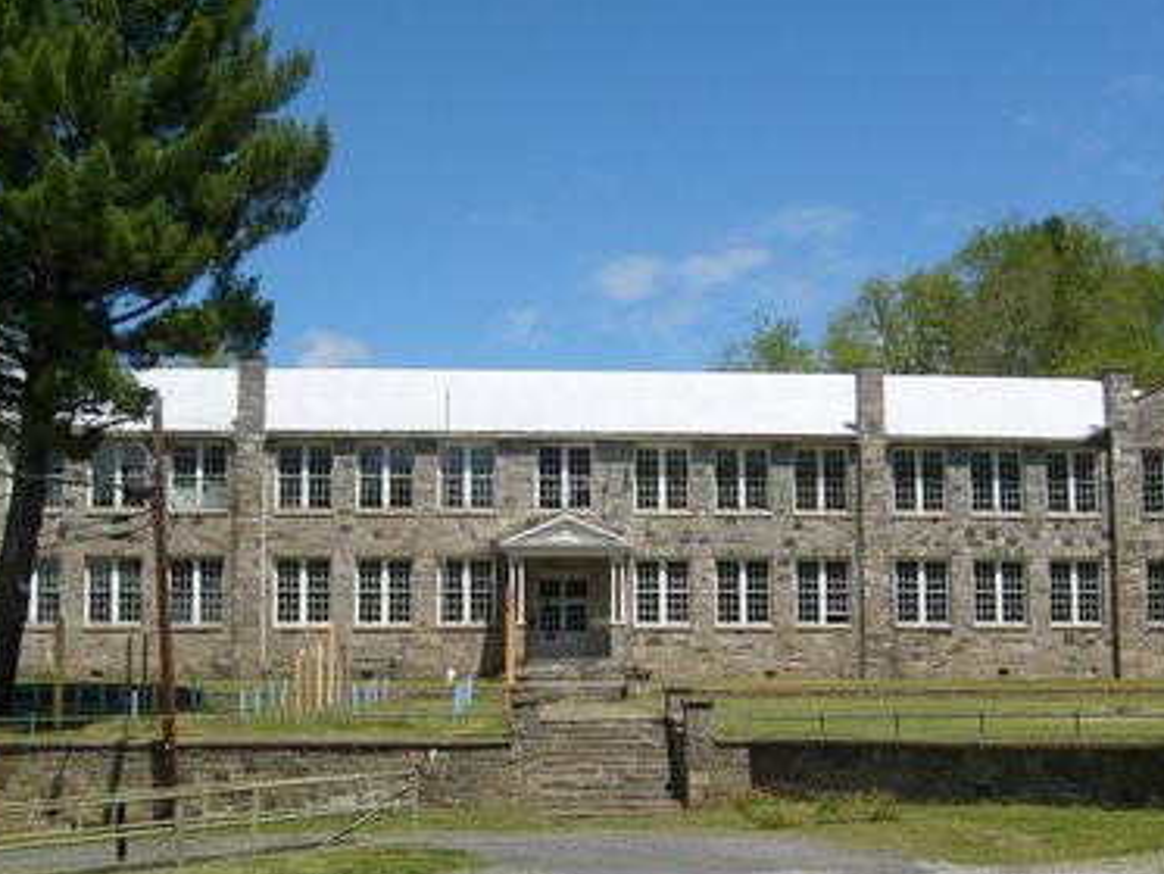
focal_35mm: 50
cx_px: 635
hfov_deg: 38.1
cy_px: 599
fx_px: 1682
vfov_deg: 28.9
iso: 80
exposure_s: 1/350
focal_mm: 5.8
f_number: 7.1
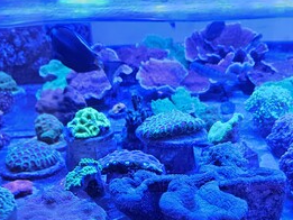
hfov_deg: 42.9
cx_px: 143
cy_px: 198
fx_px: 373
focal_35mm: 44
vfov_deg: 31.4
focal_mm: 5.4
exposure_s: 1/72.1
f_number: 1.8
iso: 160
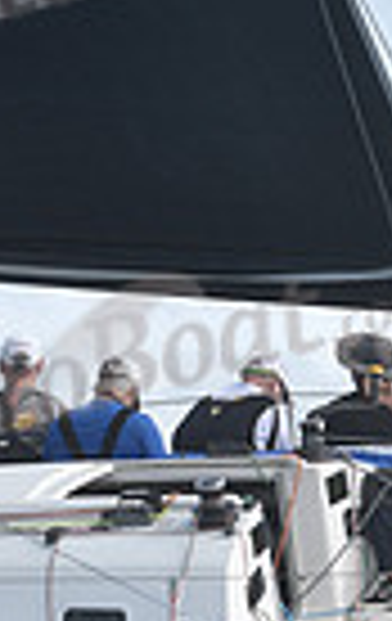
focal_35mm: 299
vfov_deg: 7.0
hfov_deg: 4.4
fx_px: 5079
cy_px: 538
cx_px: 676
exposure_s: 1/1250
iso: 200
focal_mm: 70
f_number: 5.6
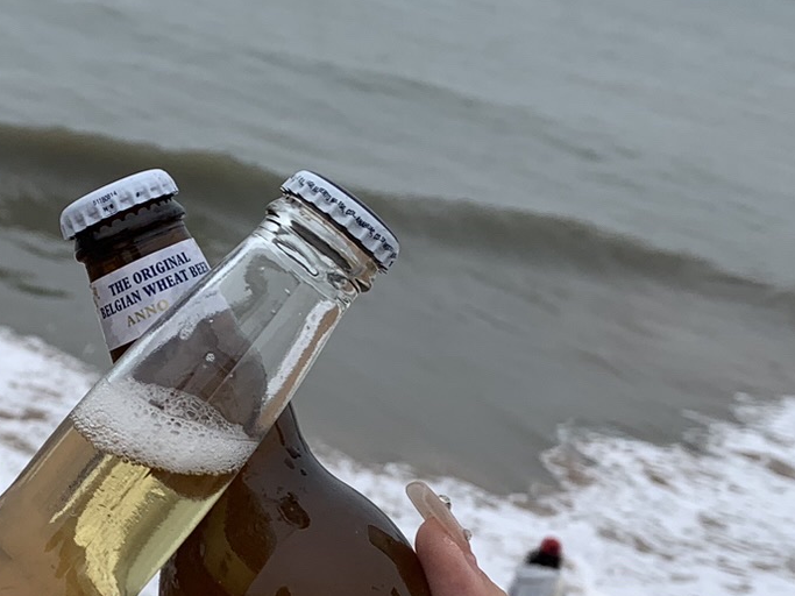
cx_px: 76
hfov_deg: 24.3
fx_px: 1791
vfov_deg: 18.9
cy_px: 369
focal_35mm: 78
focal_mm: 4.25
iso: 25
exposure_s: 1/1314
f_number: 1.8
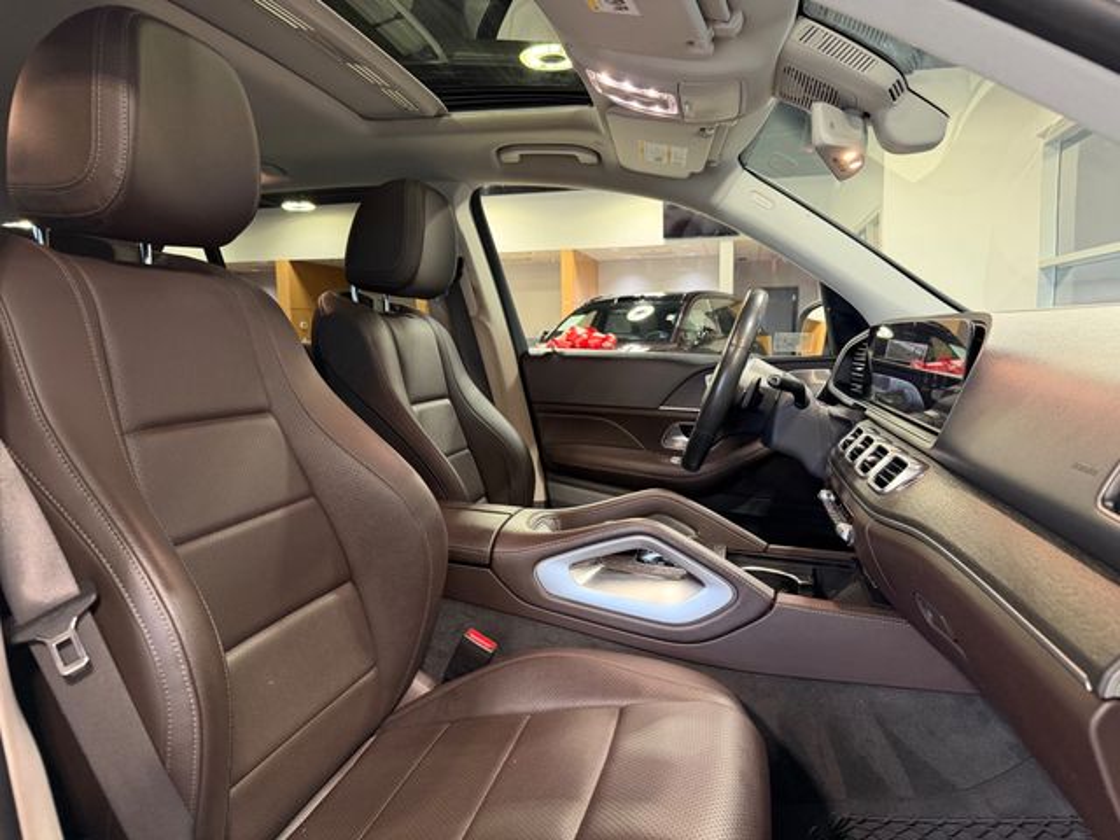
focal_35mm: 24
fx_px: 777
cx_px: 560
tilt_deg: -6.5
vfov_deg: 56.8
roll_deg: +1.4
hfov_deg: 71.6
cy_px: 420
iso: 400
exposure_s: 1/60
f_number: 1.78
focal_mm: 6.76
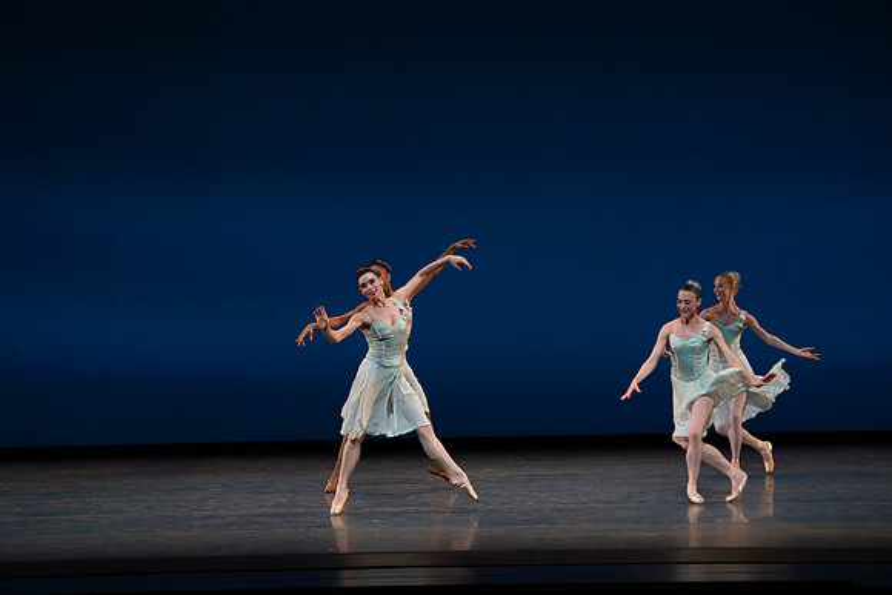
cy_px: 298
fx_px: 3618
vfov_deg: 9.4
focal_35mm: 146
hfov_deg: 14.1
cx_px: 446
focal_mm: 146
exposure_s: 1/500
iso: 3200
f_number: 8
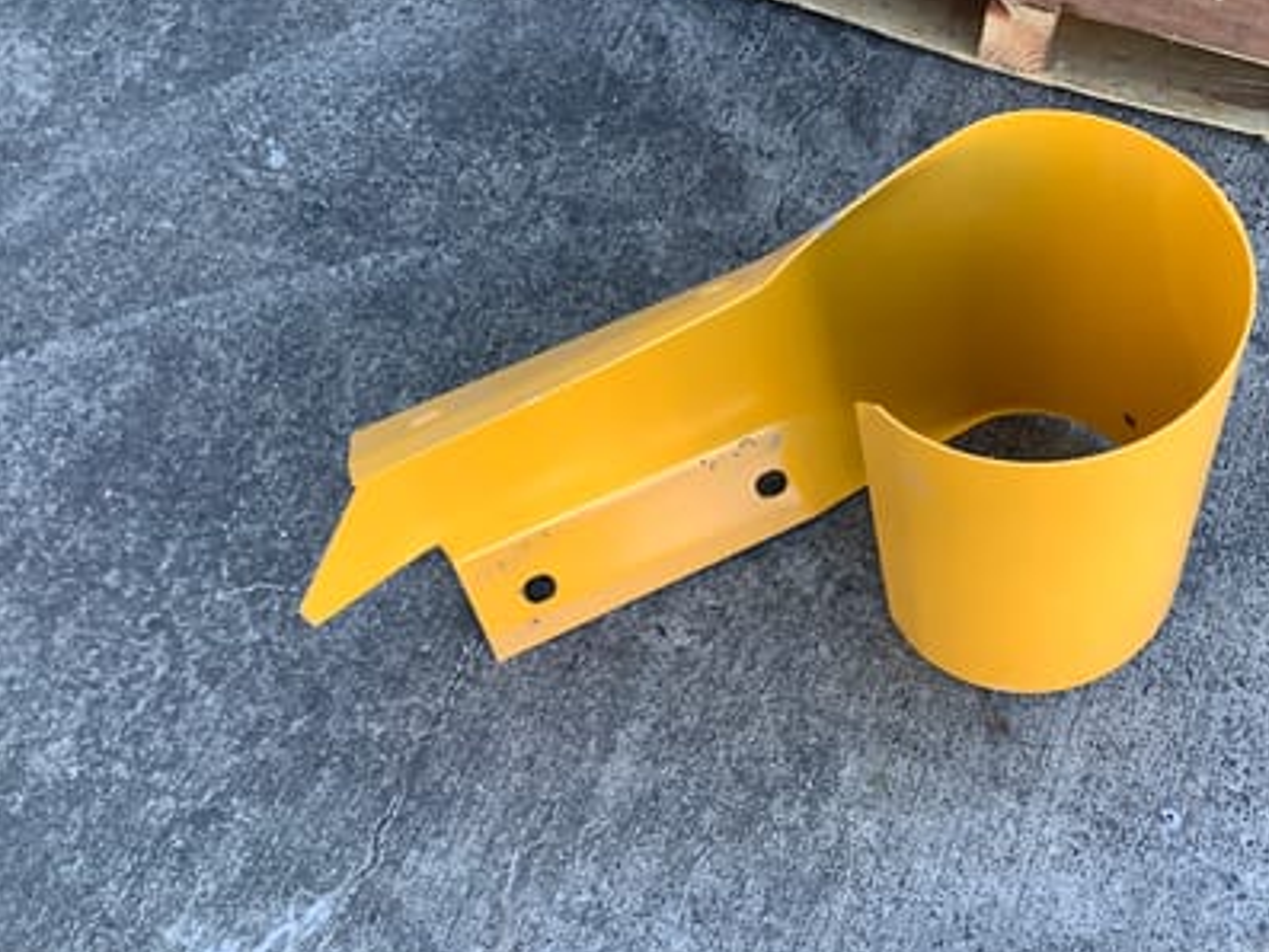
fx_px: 1430
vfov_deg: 36.8
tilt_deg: -60.1
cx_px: 796
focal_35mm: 39
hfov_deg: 47.4
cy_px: 420
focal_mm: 3.3
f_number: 2.4
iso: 40
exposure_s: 1/100
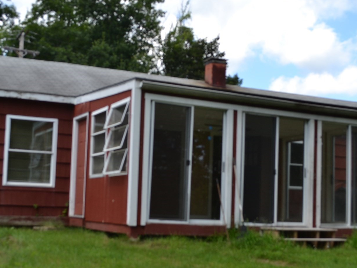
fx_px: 598
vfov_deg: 25.2
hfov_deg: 33.2
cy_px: 150
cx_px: 185
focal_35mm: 58
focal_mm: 24
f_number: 6.3
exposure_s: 1/160
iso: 100
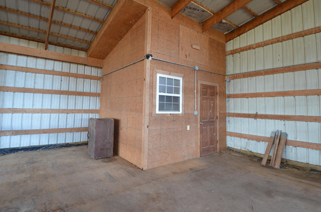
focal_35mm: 18
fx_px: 160
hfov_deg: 90.1
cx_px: 159
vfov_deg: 66.7
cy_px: 89
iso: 560
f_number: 4
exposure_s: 1/60
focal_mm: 10
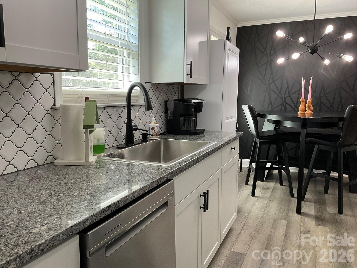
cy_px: 134
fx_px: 299
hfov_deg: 61.7
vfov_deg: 48.2
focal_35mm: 29
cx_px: 178
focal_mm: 3
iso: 80
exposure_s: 1/60
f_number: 1.8
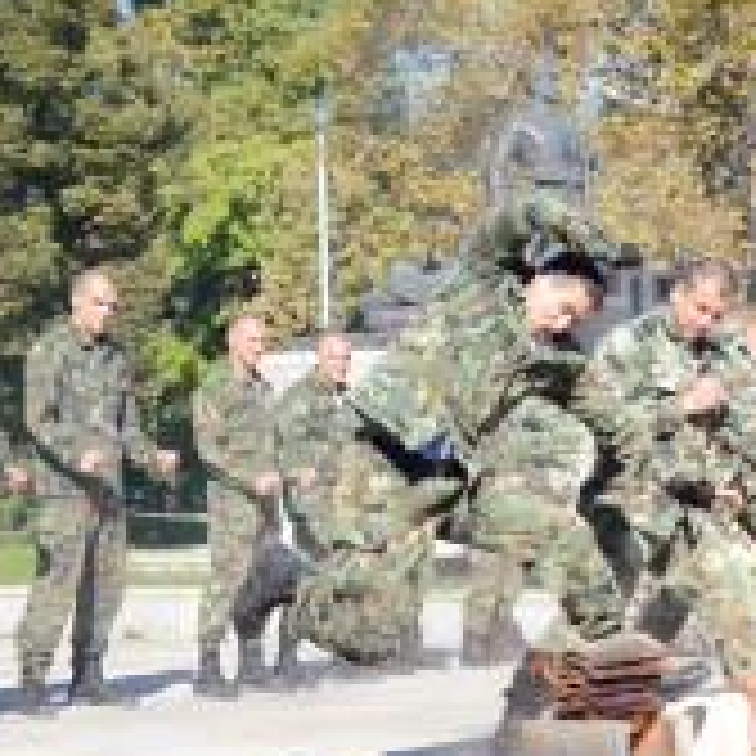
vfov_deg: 19.1
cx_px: 639
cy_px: 333
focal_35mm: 91
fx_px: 2248
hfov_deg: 18.8
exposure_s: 1/8000
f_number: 4.5
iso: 2000
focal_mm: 30
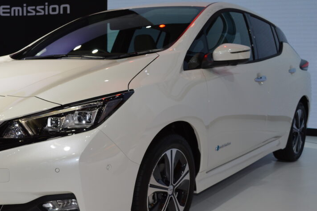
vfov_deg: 27.1
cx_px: 103
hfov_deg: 39.3
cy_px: 129
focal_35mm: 50
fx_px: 438
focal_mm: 23
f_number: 5.6
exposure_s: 1/125
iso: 180
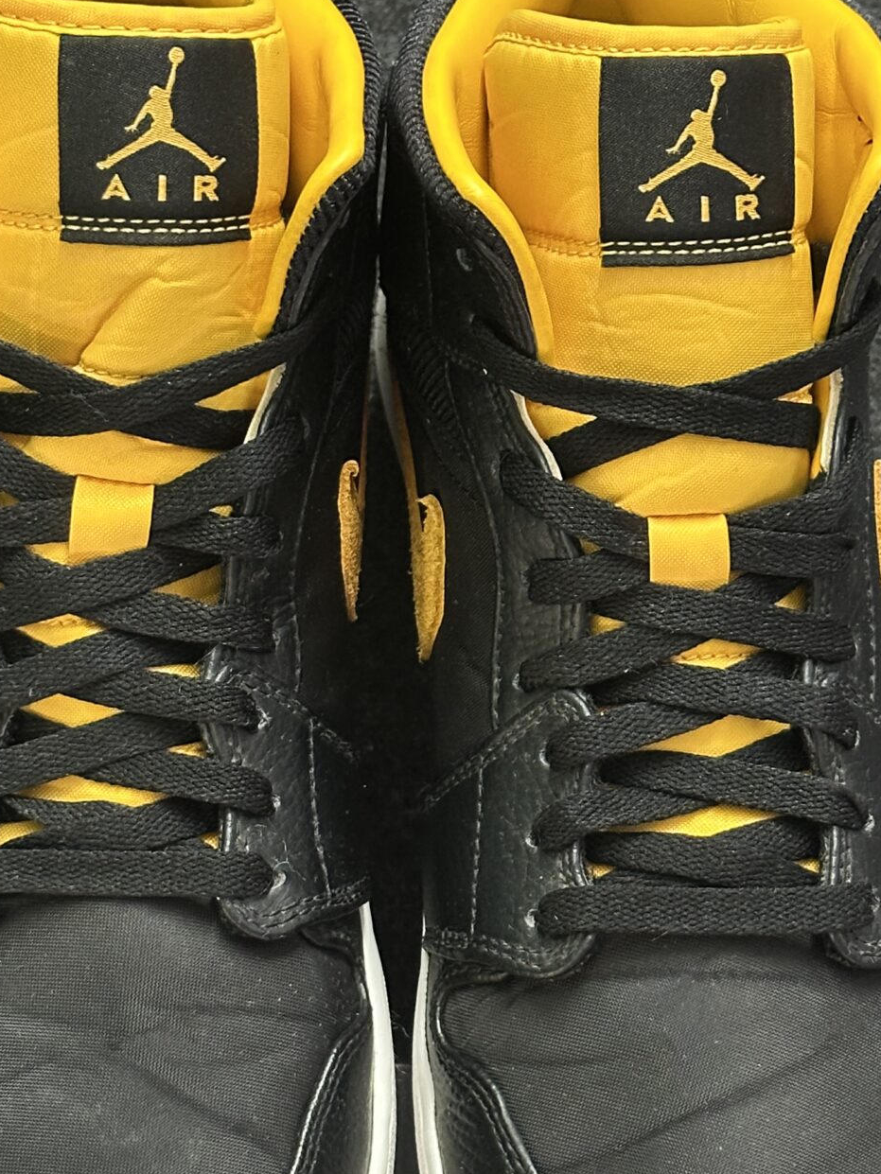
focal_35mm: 99
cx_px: 337
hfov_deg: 14.9
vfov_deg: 19.8
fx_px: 3359
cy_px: 669
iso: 500
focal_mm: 6.86
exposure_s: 1/25
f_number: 1.78
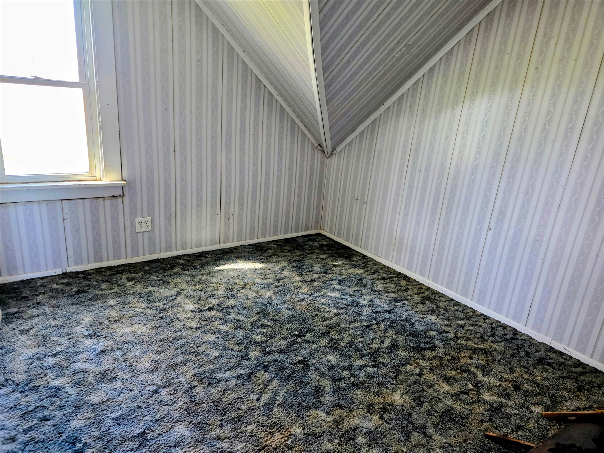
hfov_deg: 73.9
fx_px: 401
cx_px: 302
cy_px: 226
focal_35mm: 23
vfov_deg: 58.9
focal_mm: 6.3
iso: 640
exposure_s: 1/120
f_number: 1.7
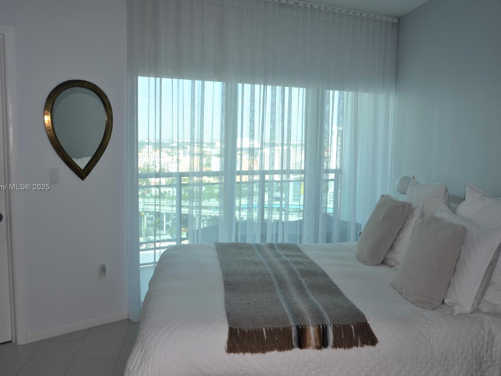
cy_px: 188
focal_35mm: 35
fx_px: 500
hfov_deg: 53.1
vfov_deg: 41.2
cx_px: 222
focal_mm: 21
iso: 110
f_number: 3.8
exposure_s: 1/200
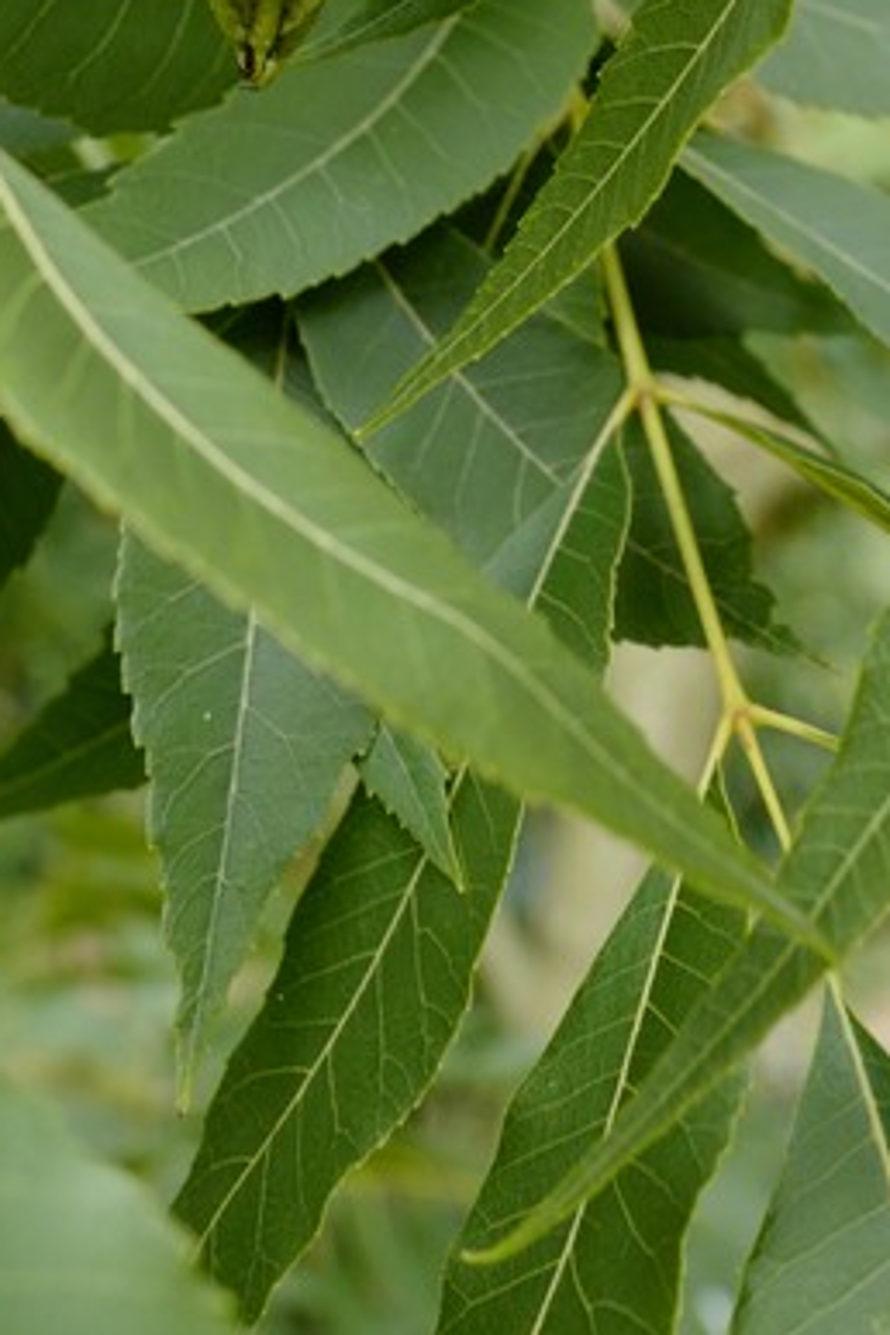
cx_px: 688
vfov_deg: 25.8
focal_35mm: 74
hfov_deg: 18.3
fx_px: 2744
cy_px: -38
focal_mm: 28
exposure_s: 1/80
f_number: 6.3
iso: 400
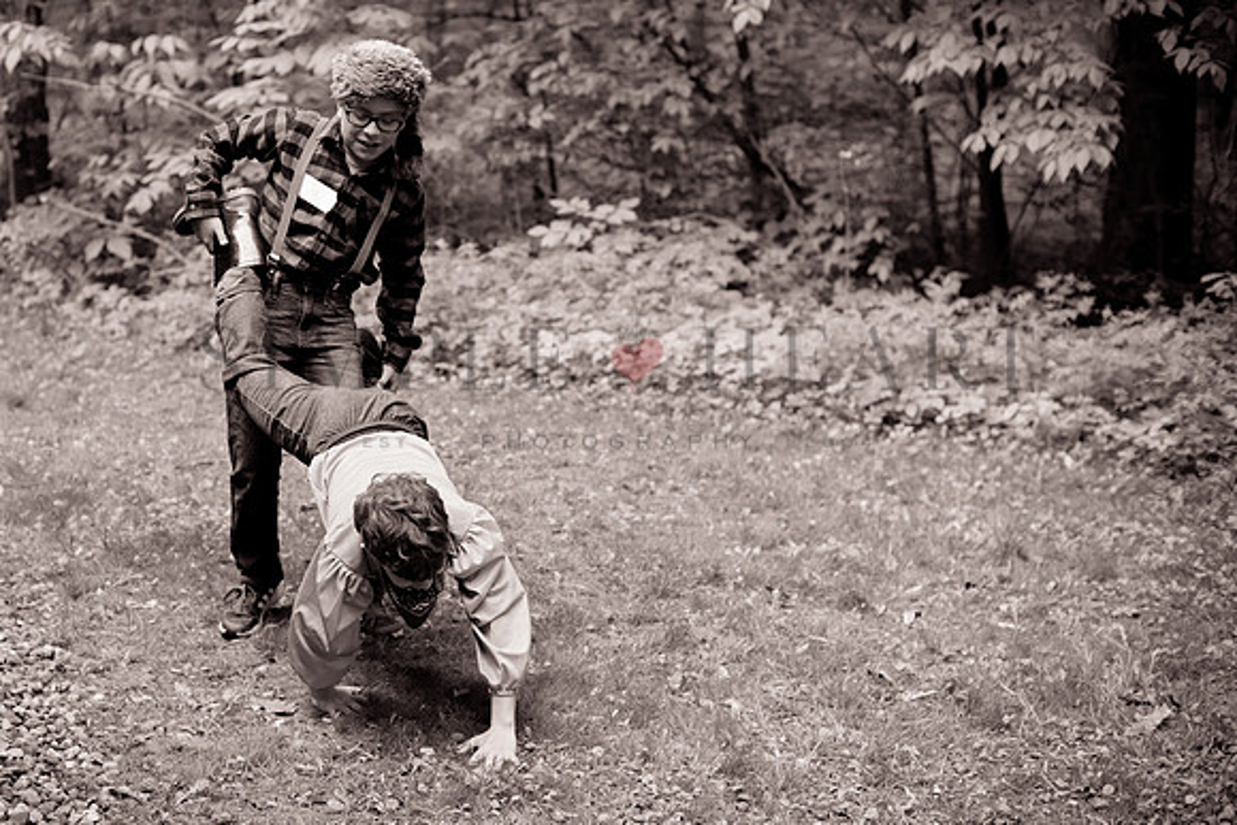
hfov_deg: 30.5
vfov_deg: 20.8
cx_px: 426
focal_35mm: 66
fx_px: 2254
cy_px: 421
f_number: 3.2
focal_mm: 50
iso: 400
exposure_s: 1/1250
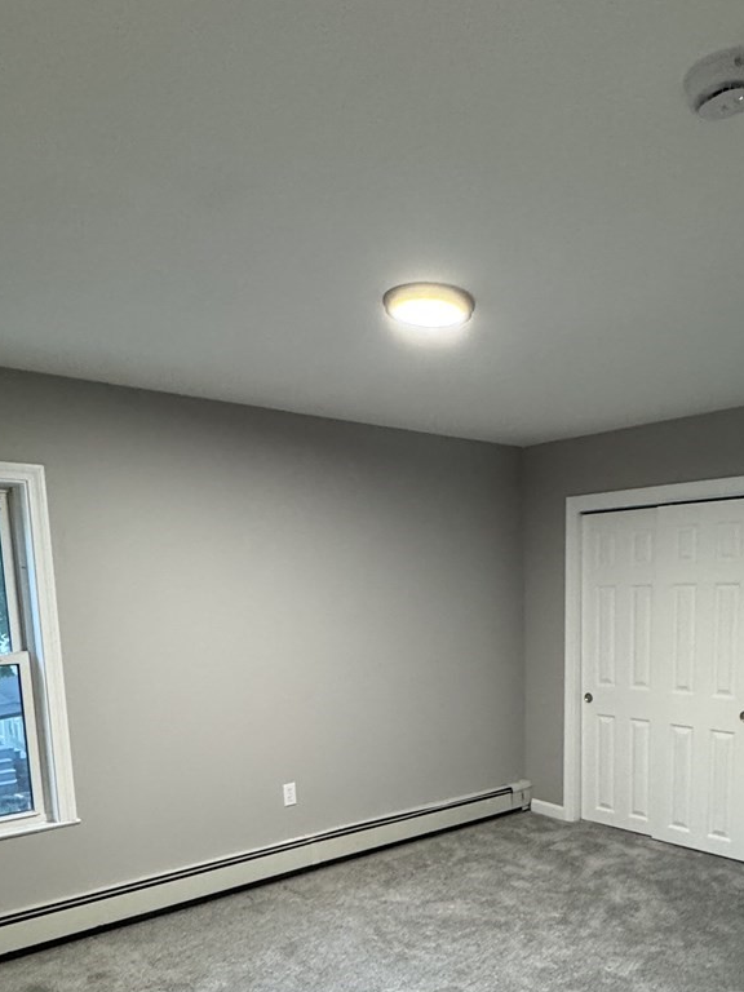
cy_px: 714
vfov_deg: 60.8
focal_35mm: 28
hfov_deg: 49.3
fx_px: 802
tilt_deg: -9.2
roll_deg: +1.1
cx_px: 460
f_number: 2.2
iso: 500
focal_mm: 2.22
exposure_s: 1/60
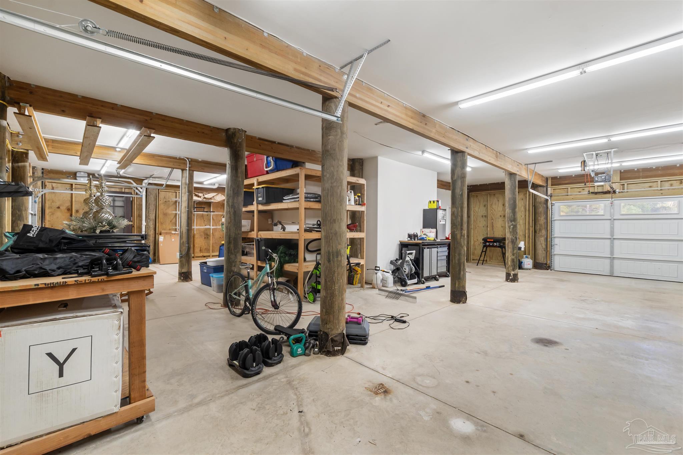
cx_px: 342
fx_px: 285
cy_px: 228
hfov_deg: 100.4
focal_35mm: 15
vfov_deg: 77.3
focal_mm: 10
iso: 500
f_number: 9
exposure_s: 1/5
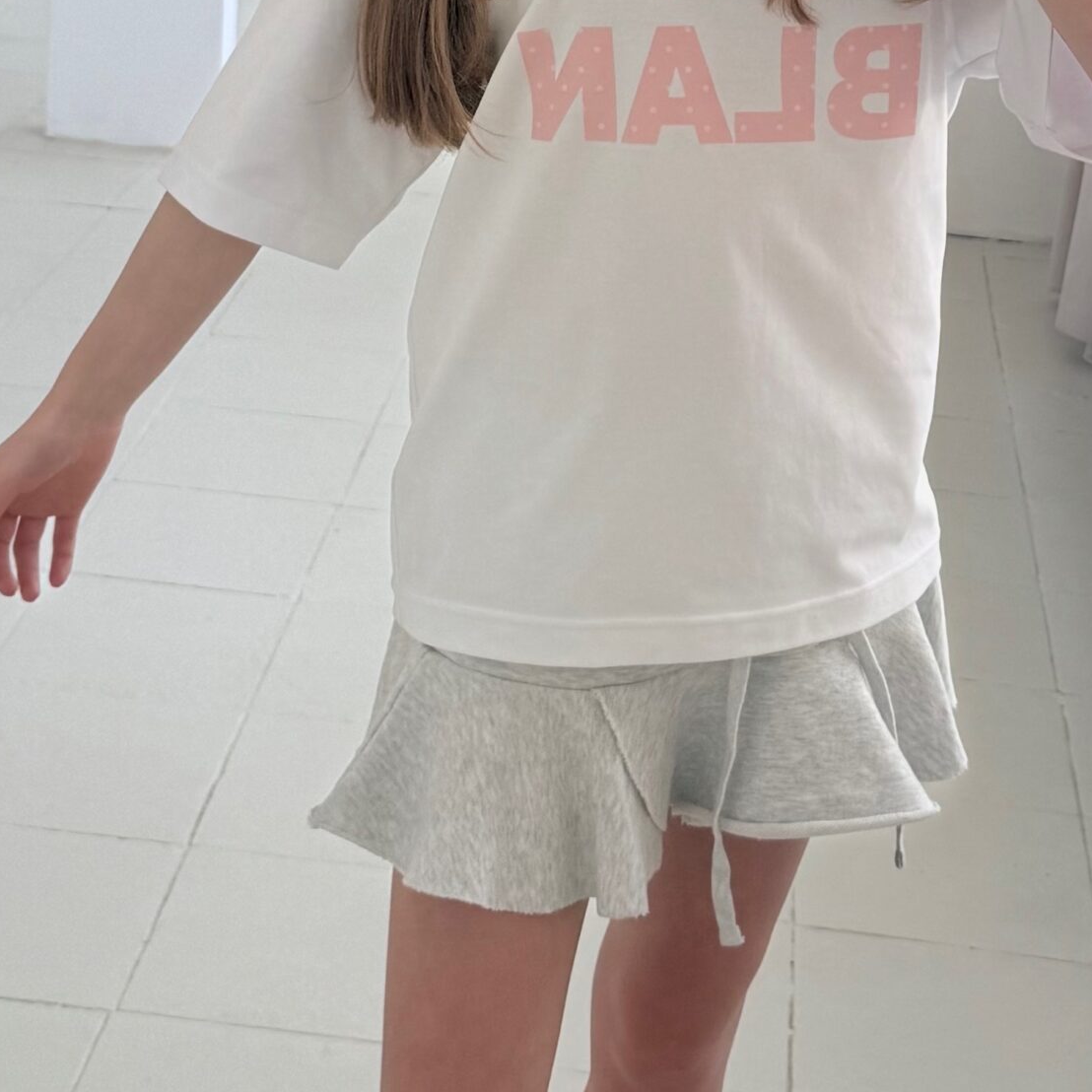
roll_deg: -4.3
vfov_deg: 30.9
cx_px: 621
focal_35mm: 49
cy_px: -106
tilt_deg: -11.7
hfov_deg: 34.6
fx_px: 1749
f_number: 1.78
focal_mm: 6.76
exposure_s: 1/146
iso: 50
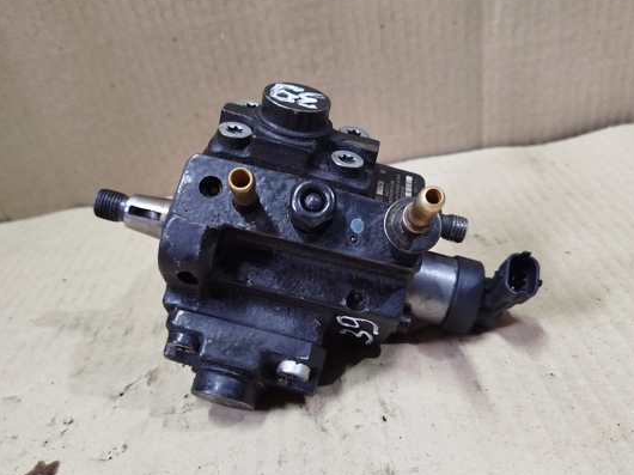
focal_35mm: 29
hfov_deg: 61.7
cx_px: 323
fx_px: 531
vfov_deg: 48.2
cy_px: 250
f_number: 1.7
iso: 640
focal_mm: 5.31
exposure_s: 1/33
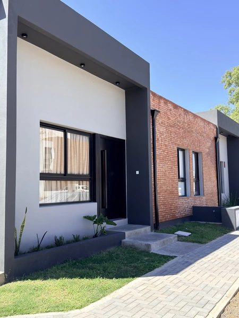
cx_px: 120
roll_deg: +1.8
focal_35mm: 35
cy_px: 159
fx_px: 322
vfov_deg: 52.6
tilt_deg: +5.4
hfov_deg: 40.7
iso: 80
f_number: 1.78
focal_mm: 6.76
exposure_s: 1/2597
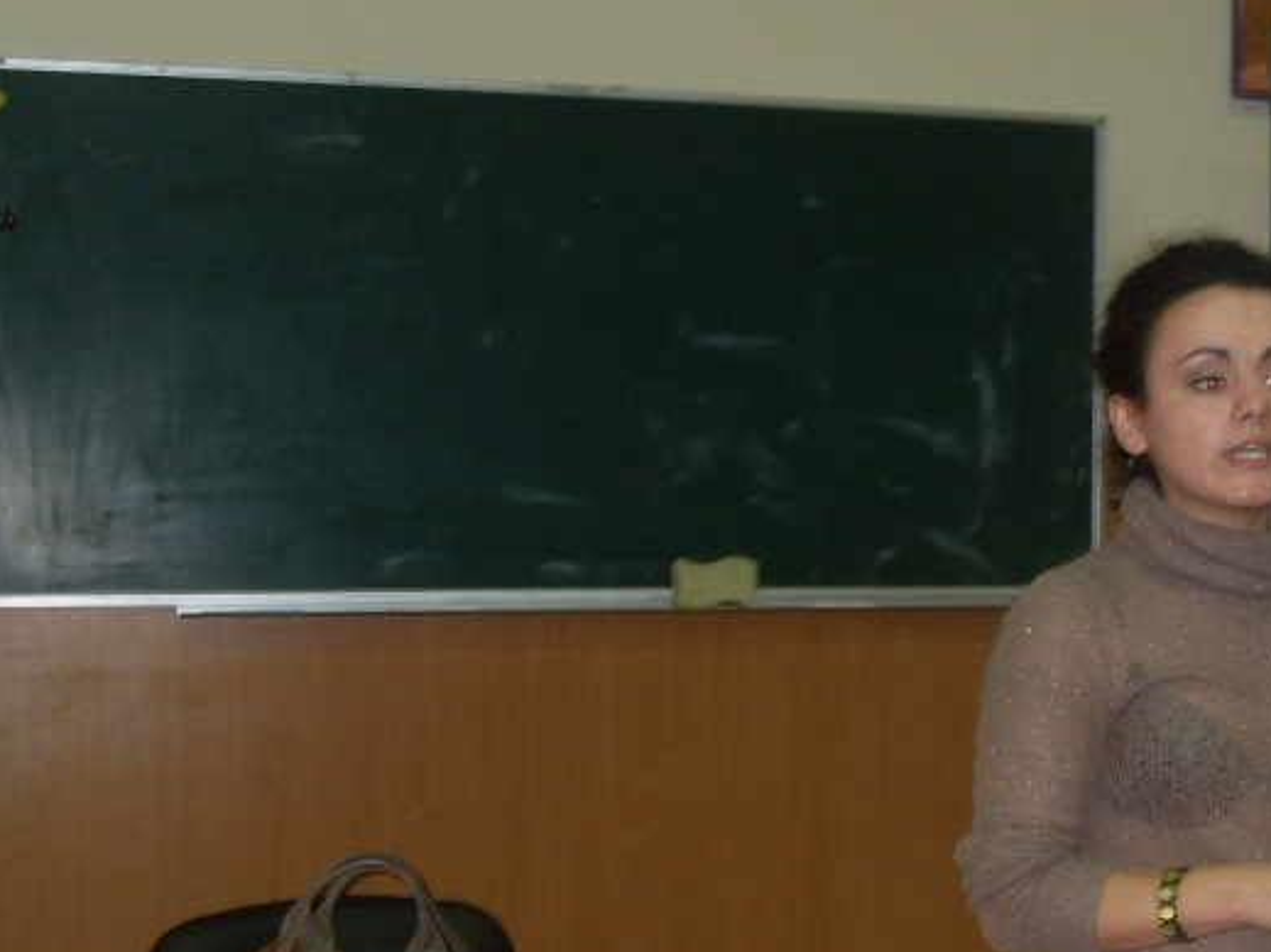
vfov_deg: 20.0
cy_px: 702
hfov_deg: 25.6
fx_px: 2680
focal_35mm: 73
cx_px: 1207
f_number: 2.8
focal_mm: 6.3
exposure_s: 1/45
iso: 100
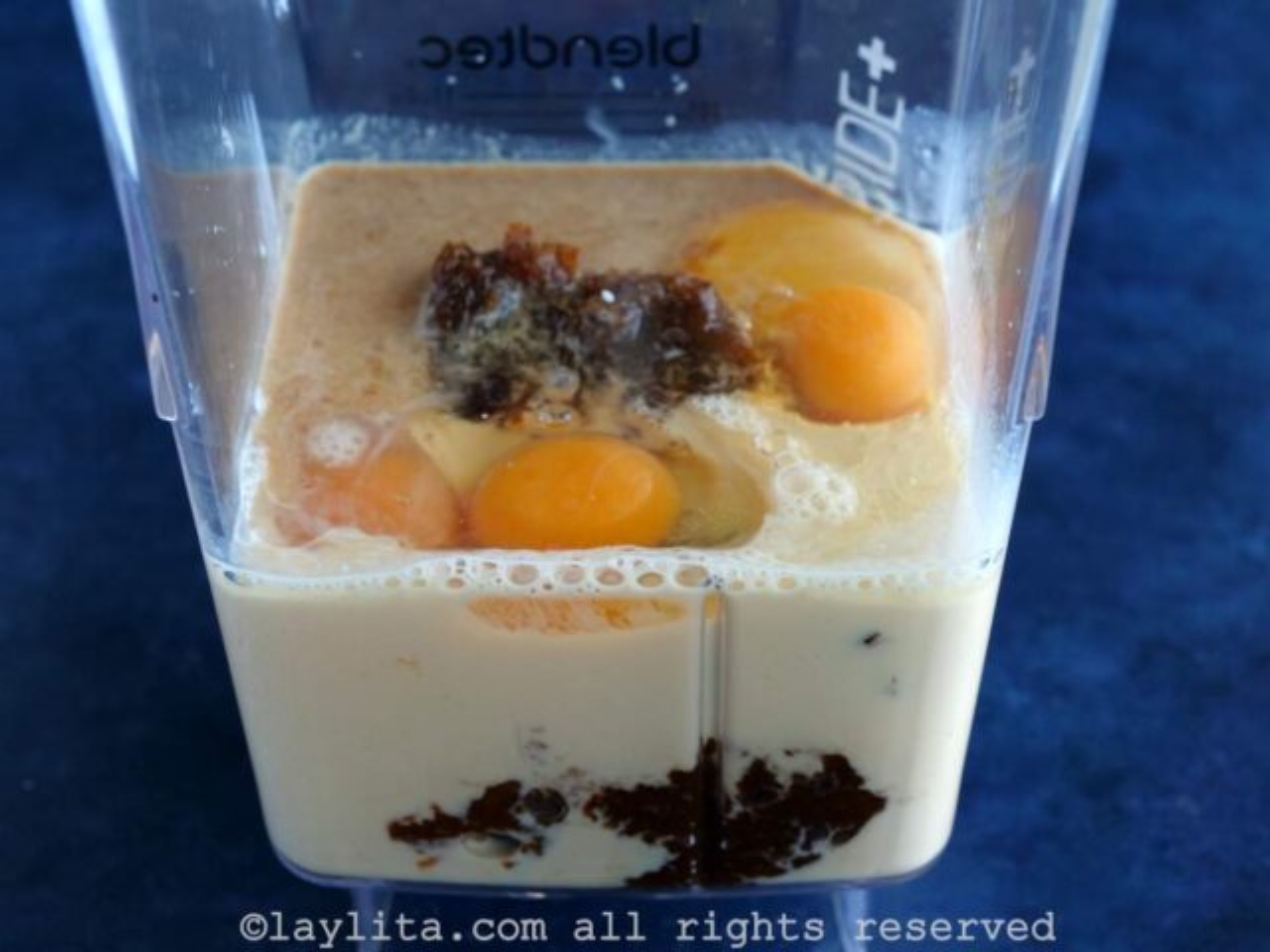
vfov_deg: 21.6
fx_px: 2495
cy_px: 476
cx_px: 635
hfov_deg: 28.6
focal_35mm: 68
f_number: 5
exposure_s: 1/80
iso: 500
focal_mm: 34
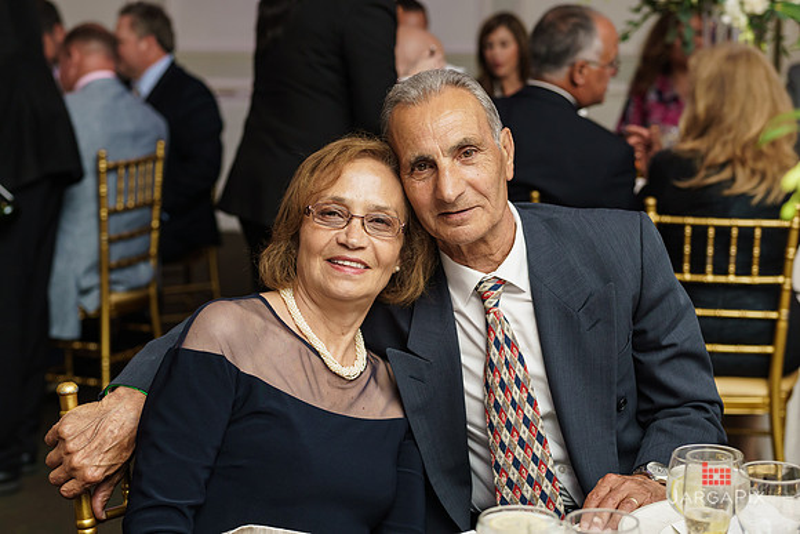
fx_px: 1667
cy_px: 267
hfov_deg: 27.0
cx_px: 400
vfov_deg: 18.2
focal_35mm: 75
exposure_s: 1/250
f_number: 2.5
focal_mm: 50
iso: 500
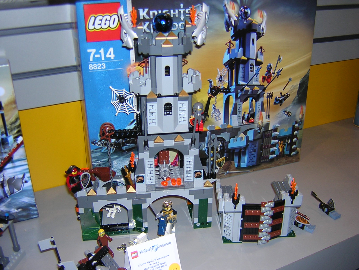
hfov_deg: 51.4
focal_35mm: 36
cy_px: 135
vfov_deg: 39.7
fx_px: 373
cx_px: 180
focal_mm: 4.7
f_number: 2.6
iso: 100
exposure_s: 1/60.1
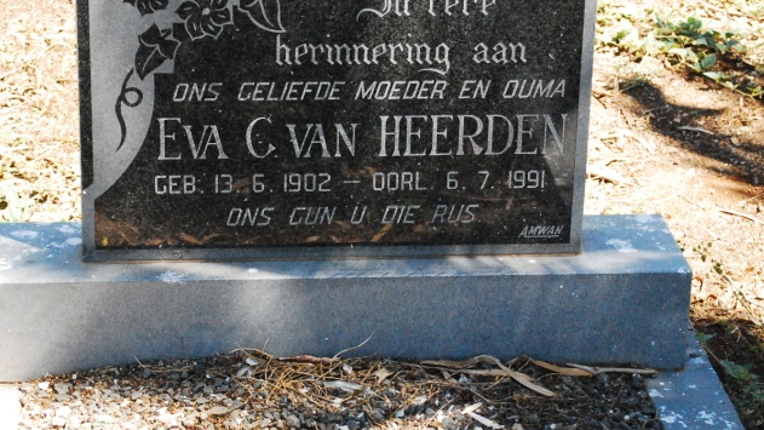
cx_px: 363
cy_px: 153
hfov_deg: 22.0
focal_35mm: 97
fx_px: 1965
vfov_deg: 12.5
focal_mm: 38
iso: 1600
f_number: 5.3
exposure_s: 1/2000
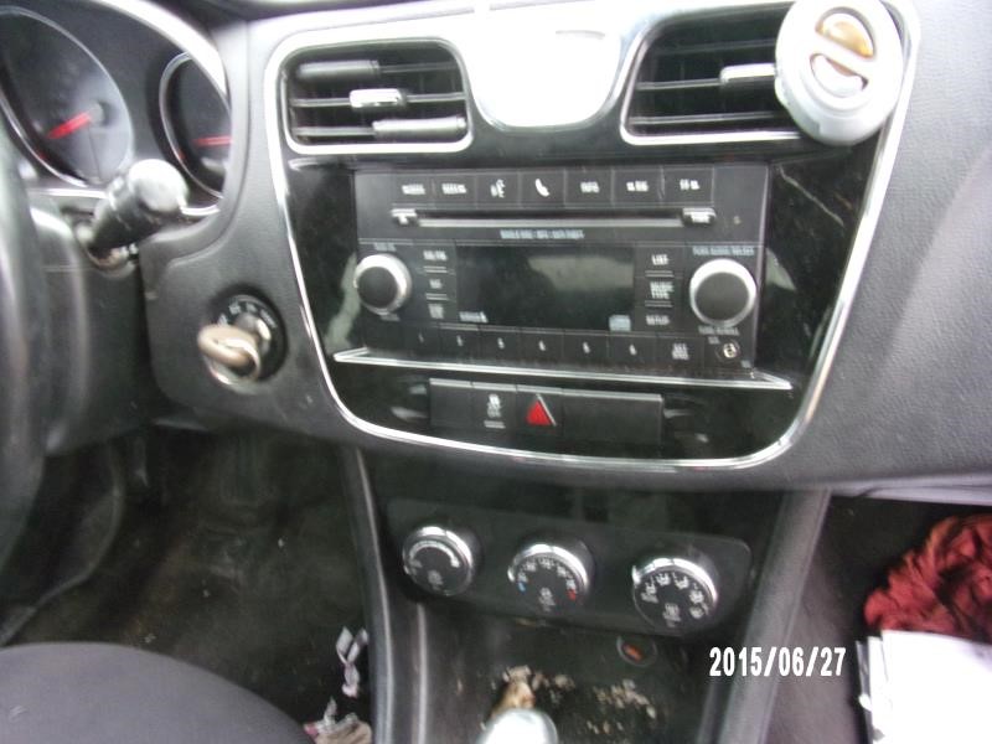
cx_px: 496
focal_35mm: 24
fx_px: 688
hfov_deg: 71.6
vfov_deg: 56.8
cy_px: 372
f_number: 3.3
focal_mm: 4.3
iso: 309
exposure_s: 1/17
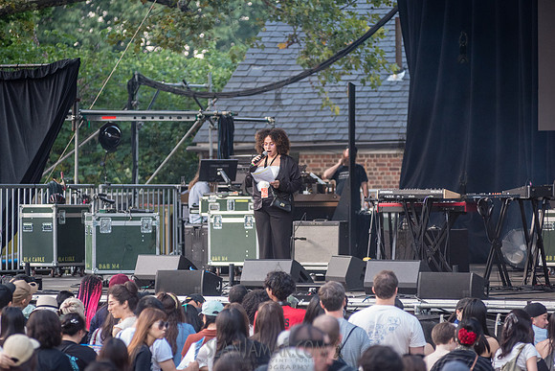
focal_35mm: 208
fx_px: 3214
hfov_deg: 9.9
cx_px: 271
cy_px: 186
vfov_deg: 6.6
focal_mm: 200
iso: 2000
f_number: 4
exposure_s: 1/500
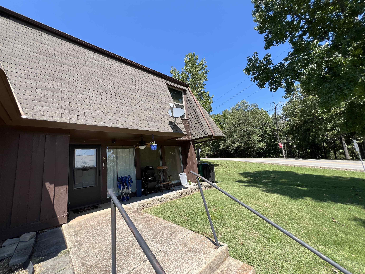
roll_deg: +4.8
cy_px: 137
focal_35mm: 13
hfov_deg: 106.2
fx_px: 137
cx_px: 182
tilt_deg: +10.6
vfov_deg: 89.9
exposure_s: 1/704
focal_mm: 1.57
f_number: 1.8
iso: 32
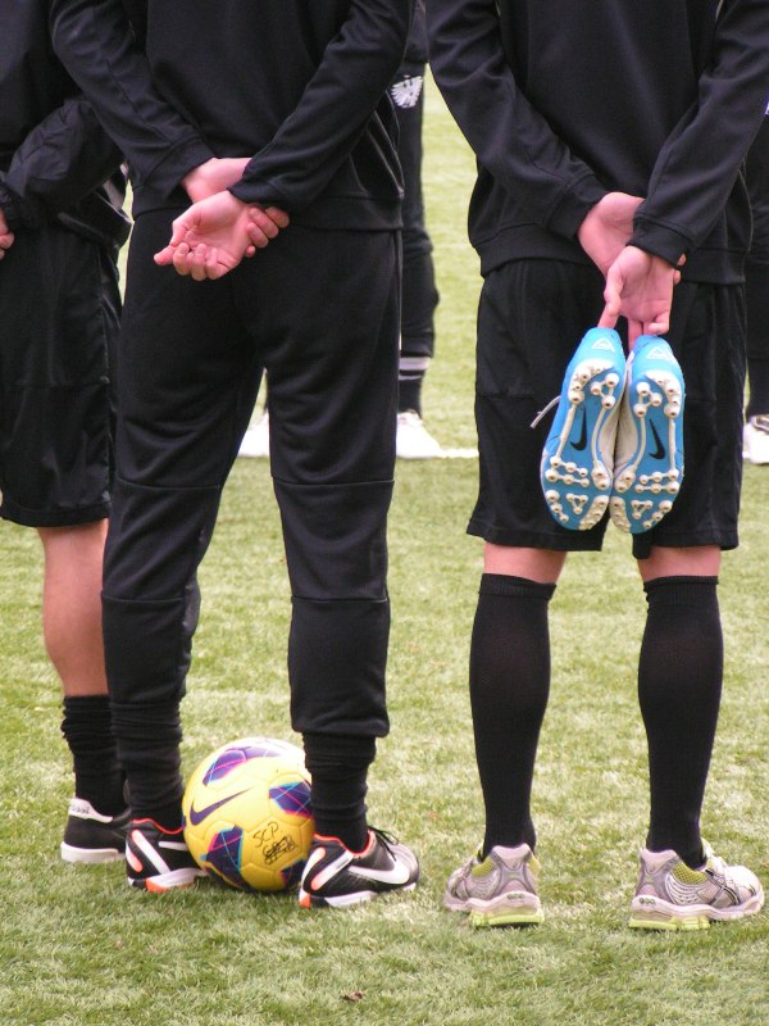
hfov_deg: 7.2
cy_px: 513
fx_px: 6102
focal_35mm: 206
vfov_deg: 9.6
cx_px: 384
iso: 200
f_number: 3.5
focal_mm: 31.5
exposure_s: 1/200
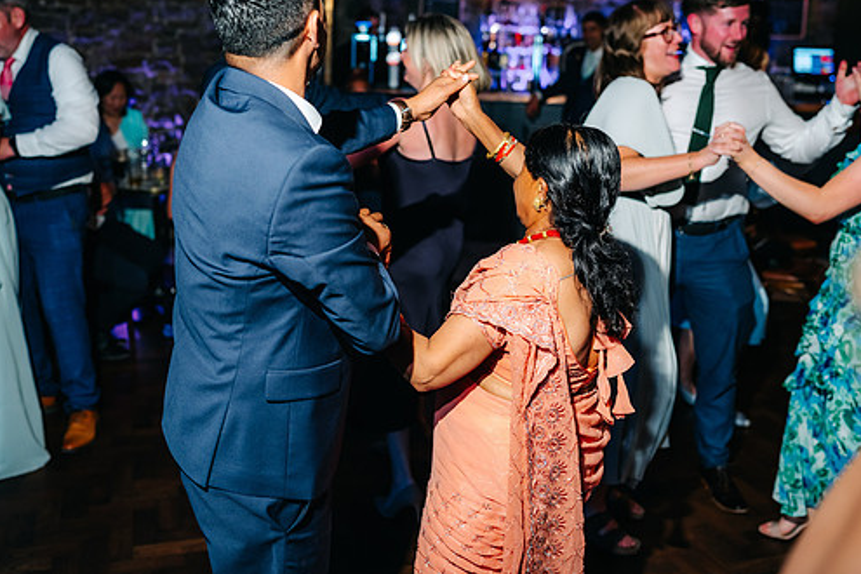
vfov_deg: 32.6
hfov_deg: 47.4
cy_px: 241
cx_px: 412
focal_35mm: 41
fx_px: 981
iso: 400
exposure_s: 1/200
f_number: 2.2
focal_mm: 35
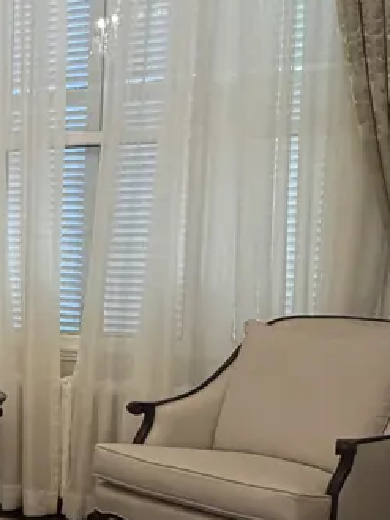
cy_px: 326
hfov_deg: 15.2
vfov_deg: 28.4
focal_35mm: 68
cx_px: -483
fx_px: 1021
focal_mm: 2.22
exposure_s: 1/100
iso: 250
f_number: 2.2
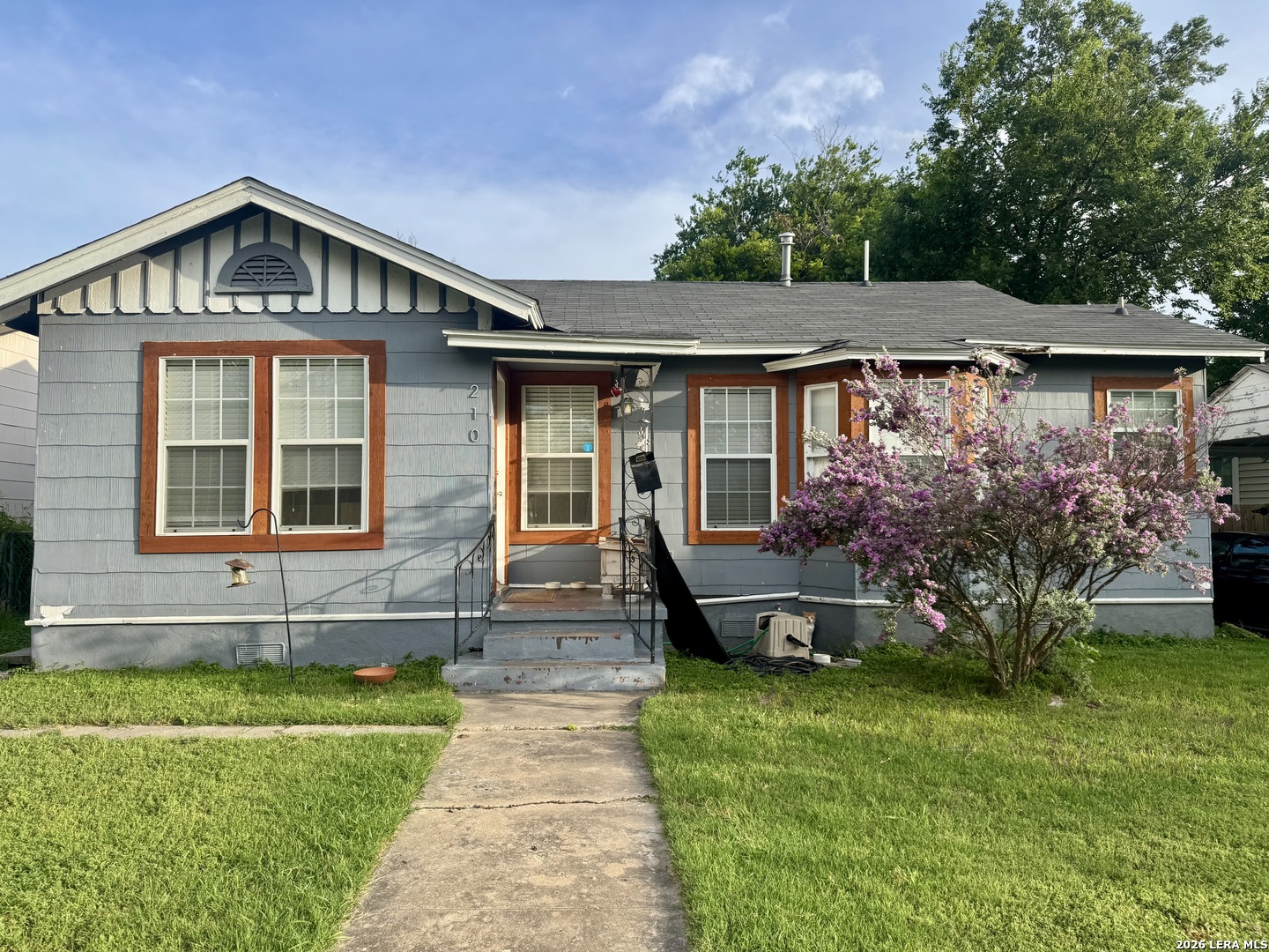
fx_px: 880
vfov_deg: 56.8
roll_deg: -0.8
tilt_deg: +4.3
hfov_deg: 71.6
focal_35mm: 24
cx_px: 634
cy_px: 476
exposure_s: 1/1524
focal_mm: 6.76
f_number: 1.78
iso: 80
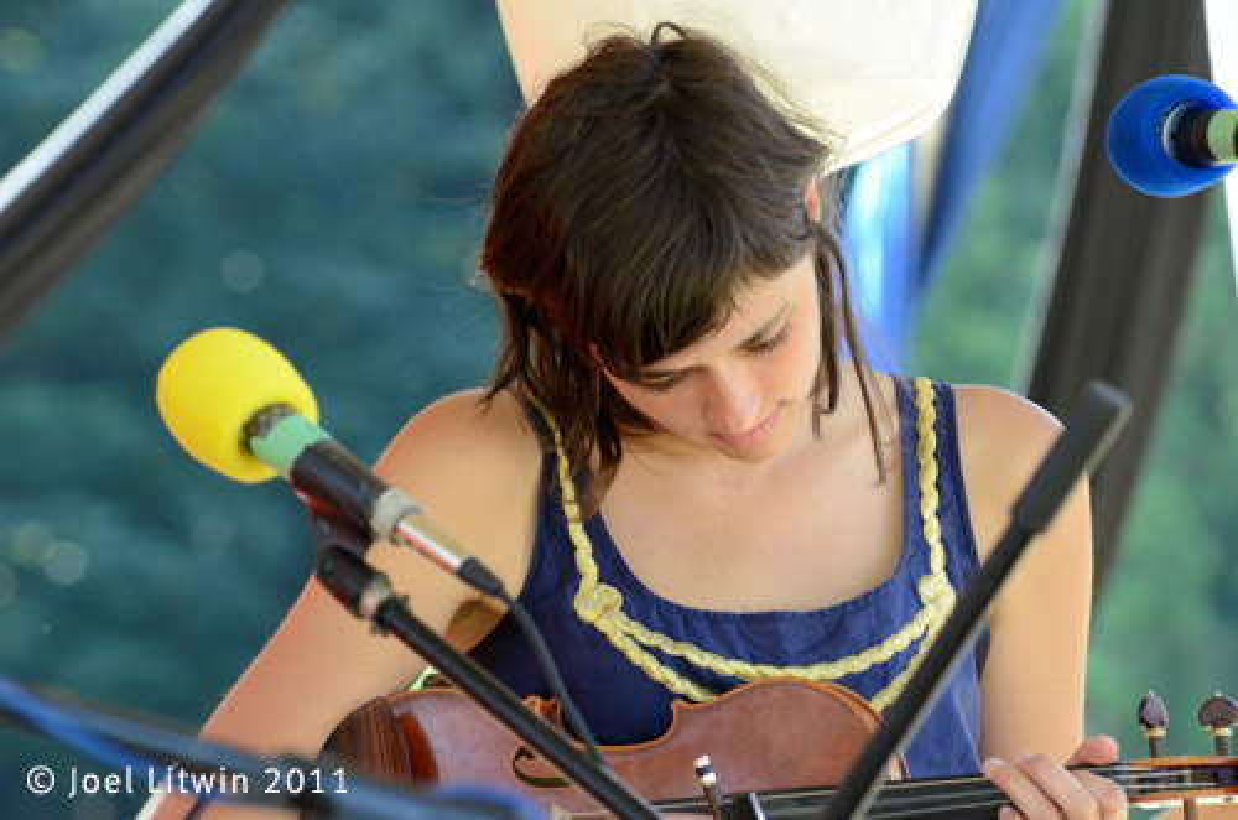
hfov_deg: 6.9
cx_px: 619
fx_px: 10294
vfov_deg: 4.6
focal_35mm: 300
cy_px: 410
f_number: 8
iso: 1600
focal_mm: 200
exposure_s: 1/250
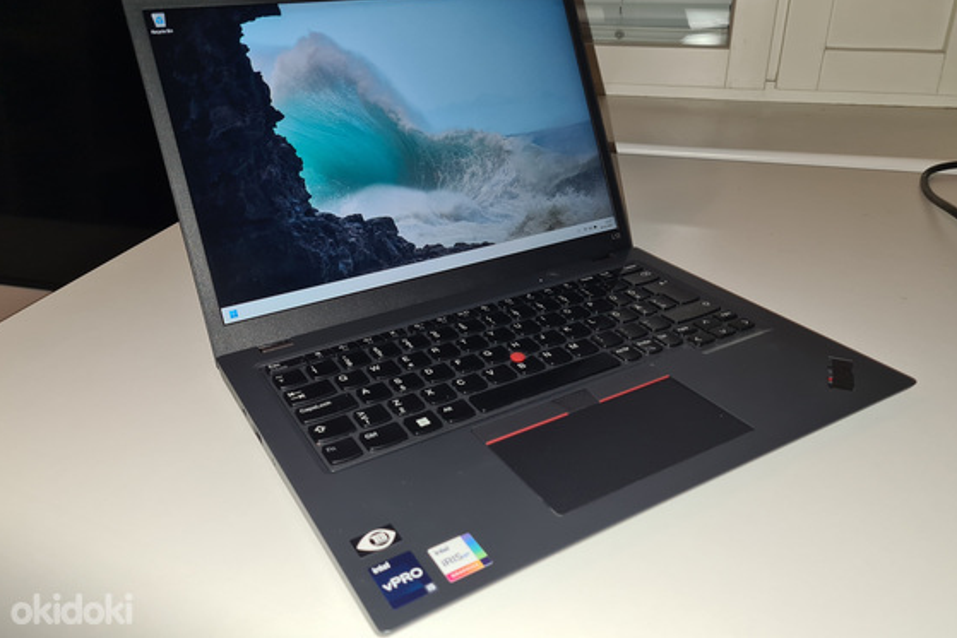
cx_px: 476
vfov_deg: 44.9
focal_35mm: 29
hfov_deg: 63.6
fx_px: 771
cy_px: 284
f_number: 1.8
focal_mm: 5.4
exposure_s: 1/50
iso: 250
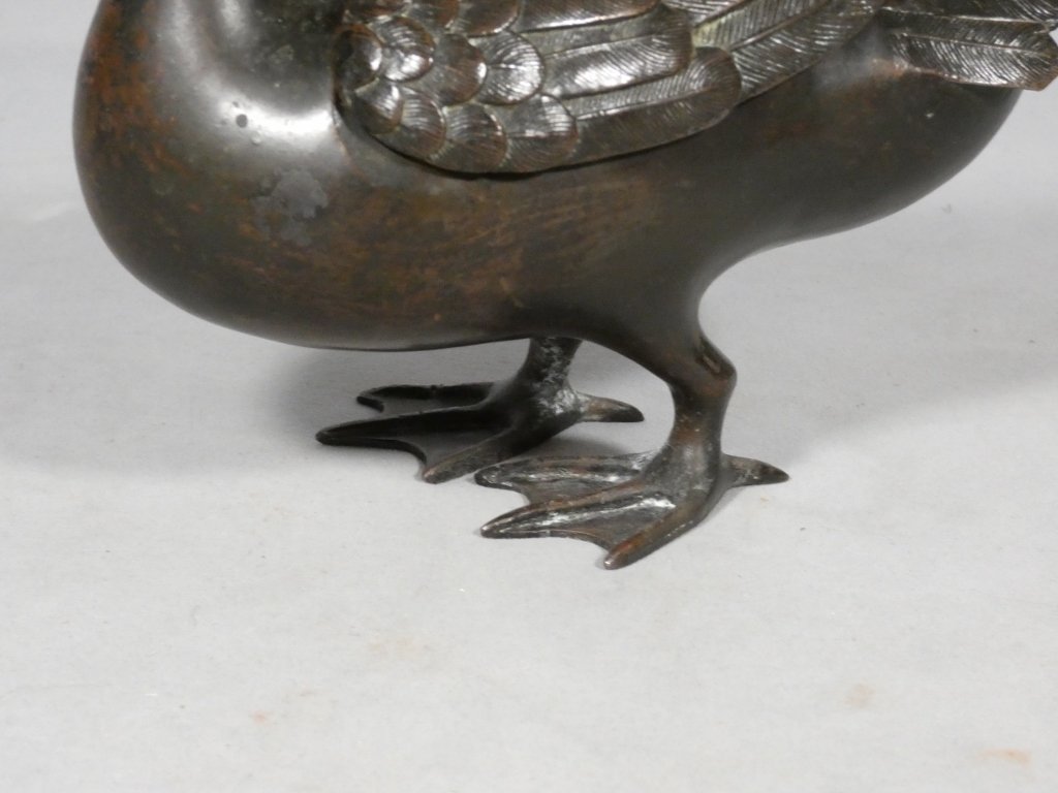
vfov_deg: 14.5
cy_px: 396
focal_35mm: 102
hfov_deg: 19.3
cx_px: 529
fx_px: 3118
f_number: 4.9
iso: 1250
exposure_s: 1/125
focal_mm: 18.3
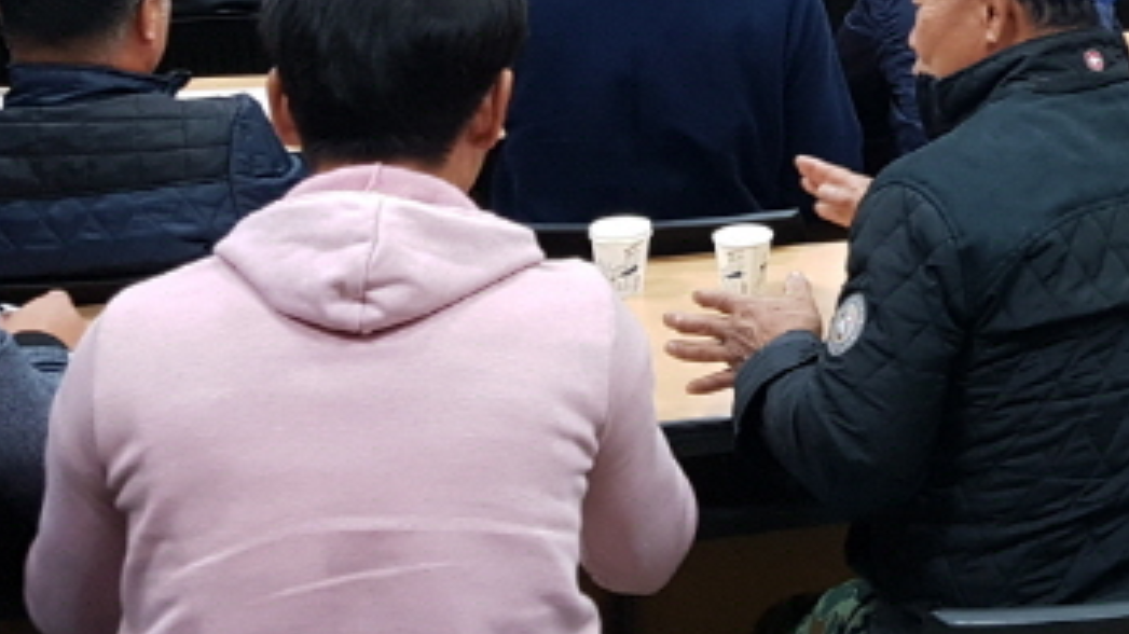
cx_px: 1045
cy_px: -188
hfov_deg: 30.7
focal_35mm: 65
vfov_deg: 17.4
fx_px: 1945
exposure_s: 1/60
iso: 160
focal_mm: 4.2
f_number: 1.7
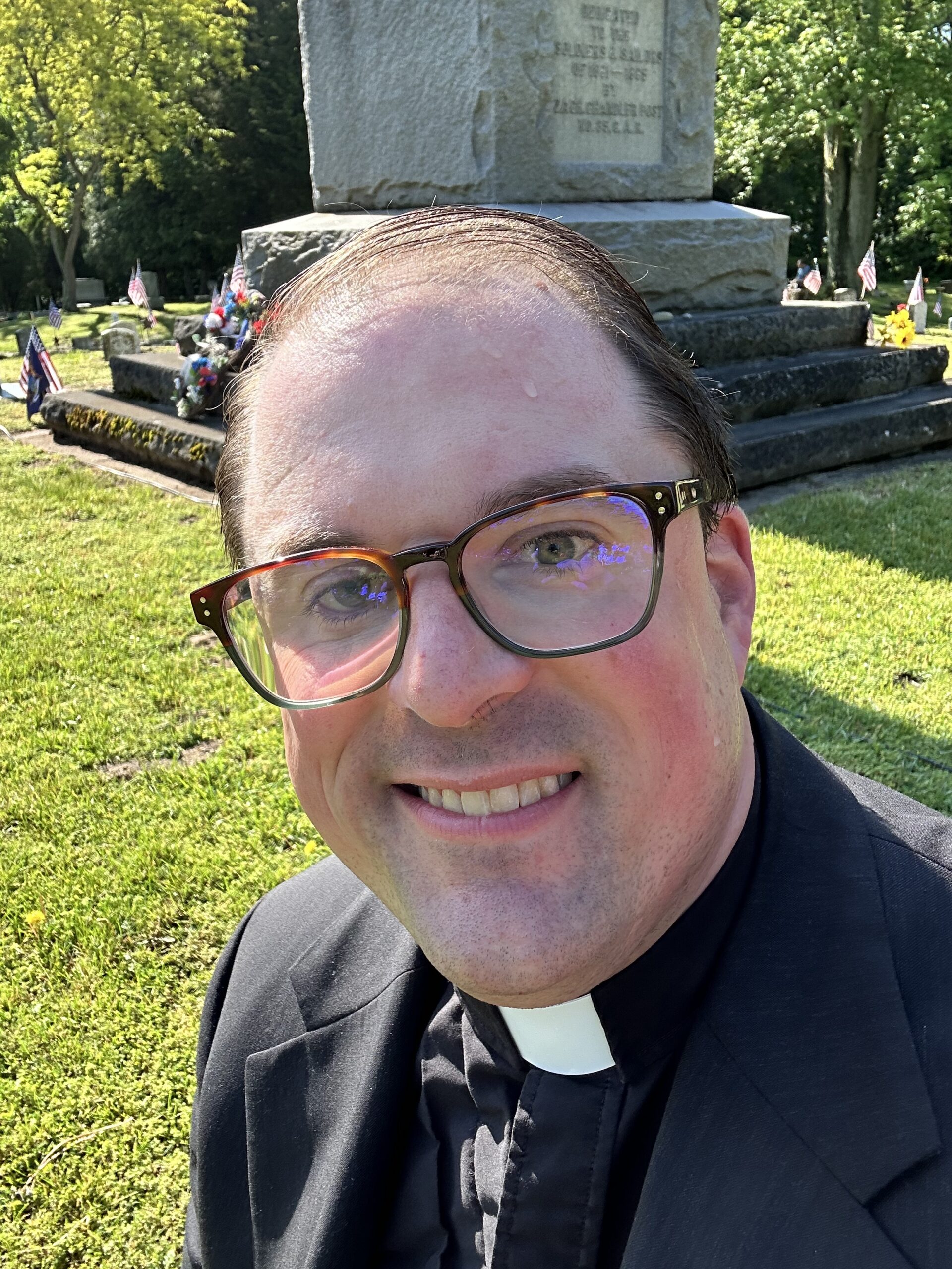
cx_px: 476
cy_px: 634
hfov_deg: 46.8
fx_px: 1100
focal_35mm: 30
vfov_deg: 60.0
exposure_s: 1/300
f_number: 1.9
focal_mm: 2.69
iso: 25
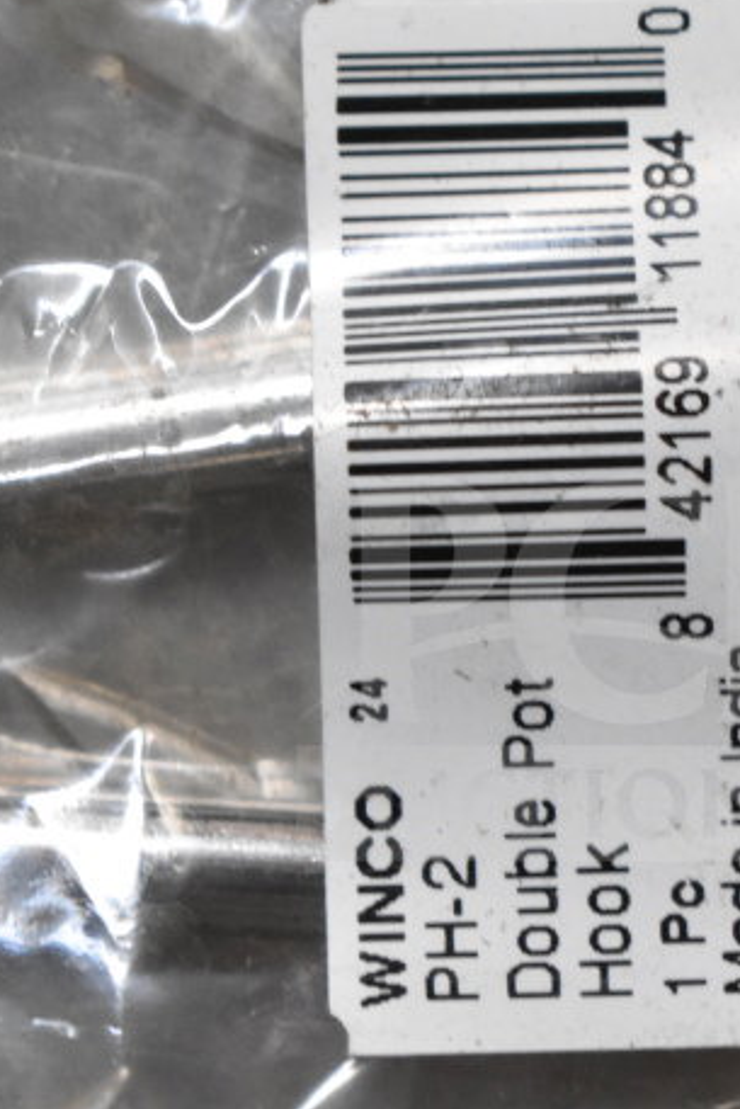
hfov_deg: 8.3
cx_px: 568
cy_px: 669
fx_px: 5083
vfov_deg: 12.4
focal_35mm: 165
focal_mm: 55
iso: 3200
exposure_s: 1/100
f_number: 5.6
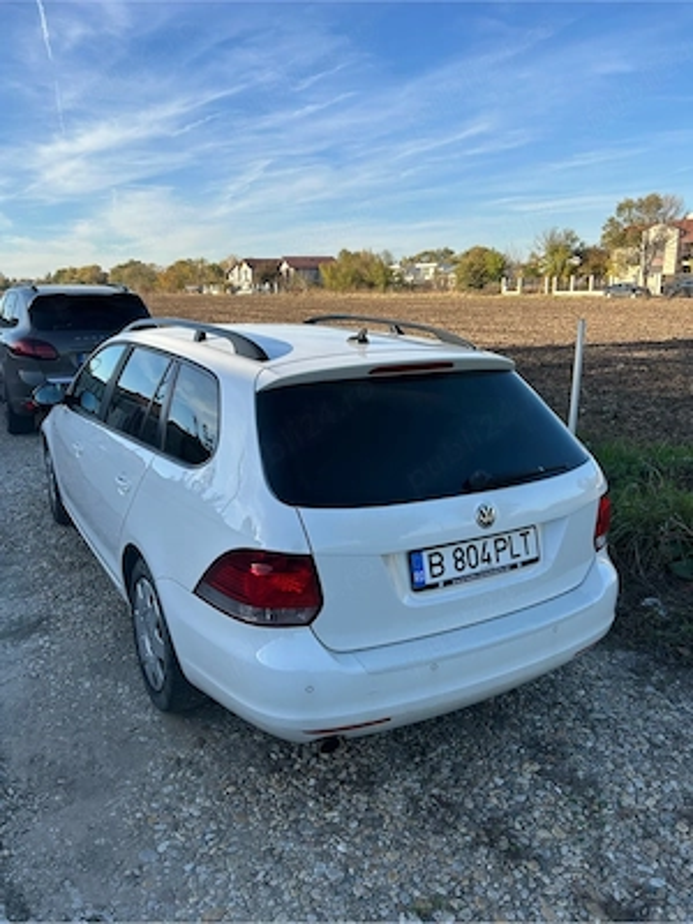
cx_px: 346
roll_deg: +0.0
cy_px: 462
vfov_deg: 67.3
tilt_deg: -13.8
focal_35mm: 26
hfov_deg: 53.1
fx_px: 694
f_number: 1.5
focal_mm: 5.7
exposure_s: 1/2045
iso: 50
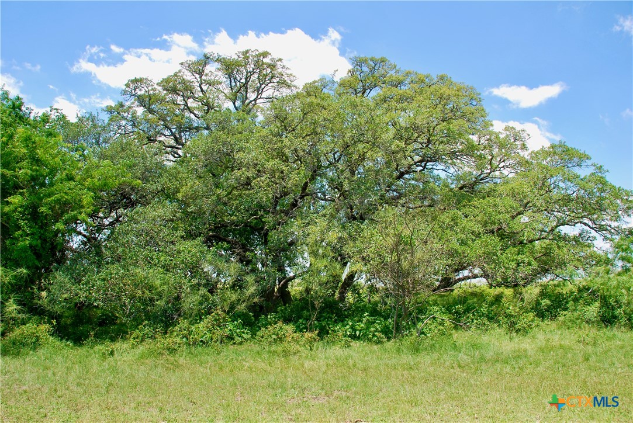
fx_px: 475
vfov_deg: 48.0
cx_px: 316
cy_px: 212
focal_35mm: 27
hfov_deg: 67.3
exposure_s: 1/160
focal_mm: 18
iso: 100
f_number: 6.3
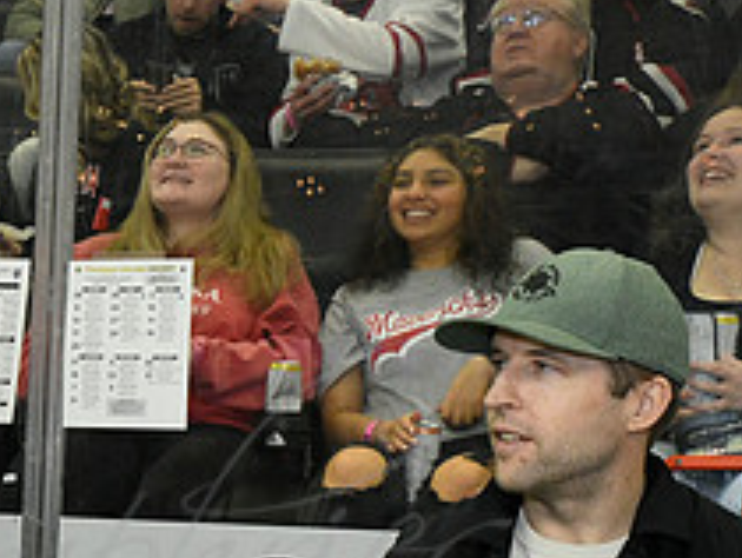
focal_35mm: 106
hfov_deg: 17.6
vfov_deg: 13.7
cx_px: -155
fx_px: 2275
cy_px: 592
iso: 6400
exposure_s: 1/250
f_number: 13
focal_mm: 40
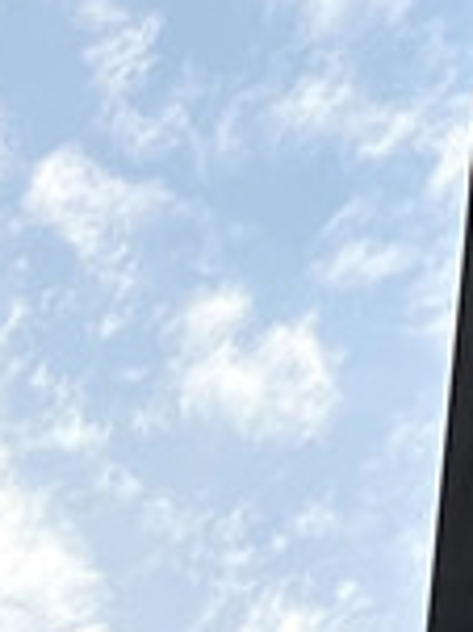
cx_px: -804
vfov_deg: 9.5
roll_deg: -0.2
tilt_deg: +25.0
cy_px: 1858
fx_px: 3010
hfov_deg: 8.0
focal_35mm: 165
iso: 80
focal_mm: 6.86
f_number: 1.78
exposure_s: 1/256
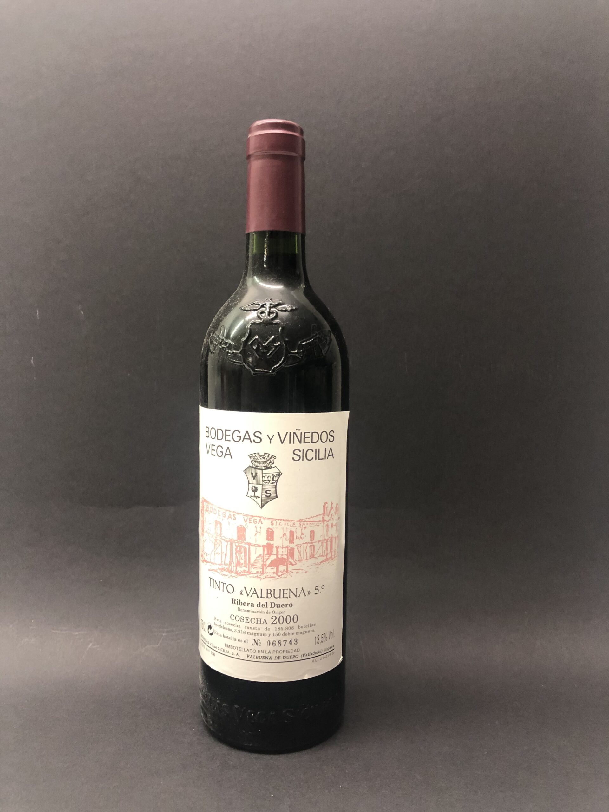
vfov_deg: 63.4
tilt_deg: -1.9
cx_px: 304
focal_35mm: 28
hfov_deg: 49.7
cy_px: 406
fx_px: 657
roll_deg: -1.3
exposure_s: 1/17
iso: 80
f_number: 1.8
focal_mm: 4
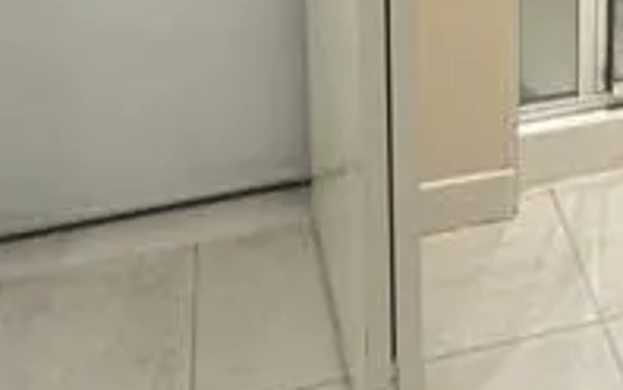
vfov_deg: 15.0
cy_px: -467
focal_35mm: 64
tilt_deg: -7.6
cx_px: 500
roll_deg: +0.2
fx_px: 1087
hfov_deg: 31.1
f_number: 2.2
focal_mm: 2.22
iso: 250
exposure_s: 1/120
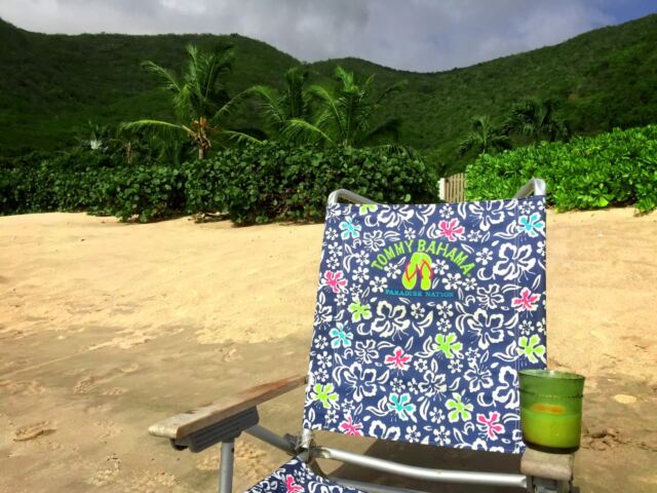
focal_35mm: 29
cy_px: 246
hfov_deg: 61.7
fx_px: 550
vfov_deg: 48.2
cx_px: 328
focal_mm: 4.15
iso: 32
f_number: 2.2
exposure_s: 1/3968
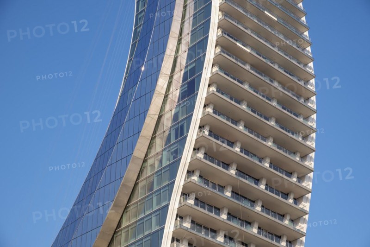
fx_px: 781
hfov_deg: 26.7
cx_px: 185
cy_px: 124
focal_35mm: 76
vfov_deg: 17.9
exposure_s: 1/240
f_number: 8
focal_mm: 50.5
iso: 125
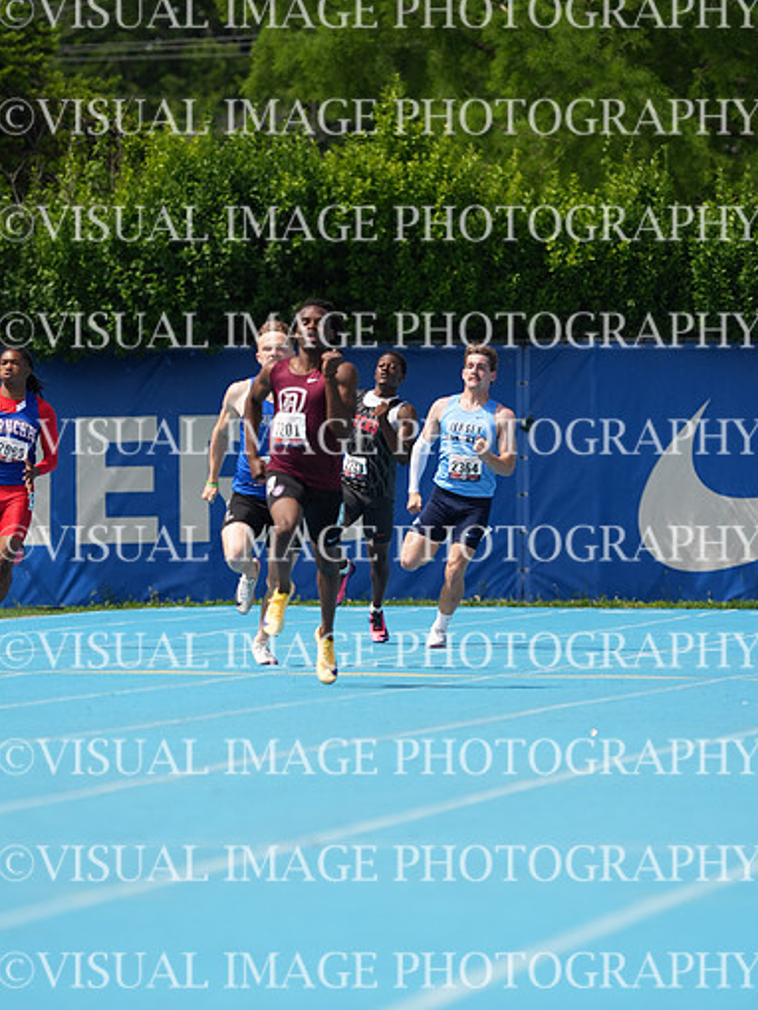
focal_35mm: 355
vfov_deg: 5.6
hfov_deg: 4.2
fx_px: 10360
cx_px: 380
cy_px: 490
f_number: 6.3
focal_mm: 324
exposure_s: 1/2000
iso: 500
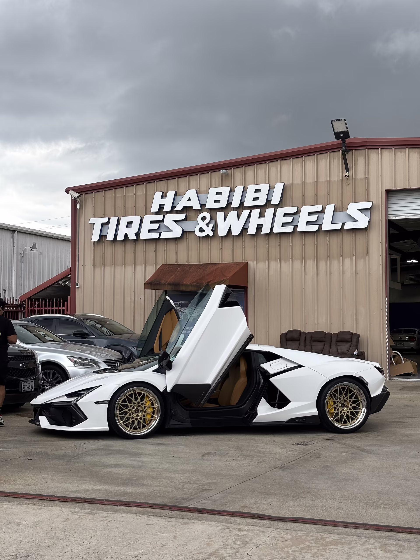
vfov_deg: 36.8
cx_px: 210
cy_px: 280
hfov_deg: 28.0
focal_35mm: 52
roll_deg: -0.4
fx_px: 841
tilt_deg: +3.3
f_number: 1.6
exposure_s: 1/477
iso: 32
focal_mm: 5.96
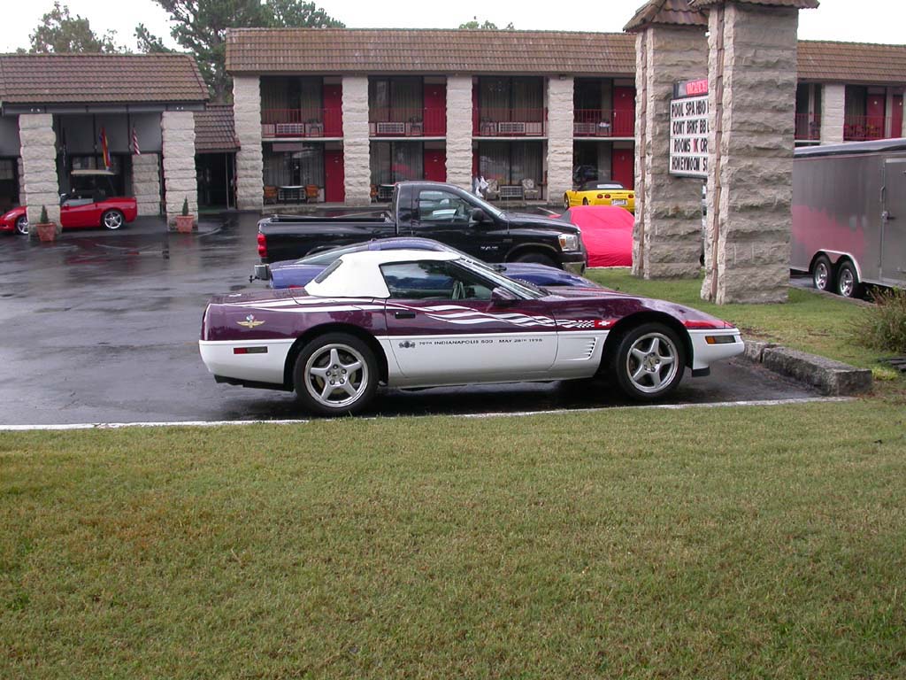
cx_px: 453
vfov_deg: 37.7
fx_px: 995
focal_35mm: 38
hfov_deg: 49.0
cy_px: 340
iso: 100
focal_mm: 7.85
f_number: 3.7
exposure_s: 1/90.7
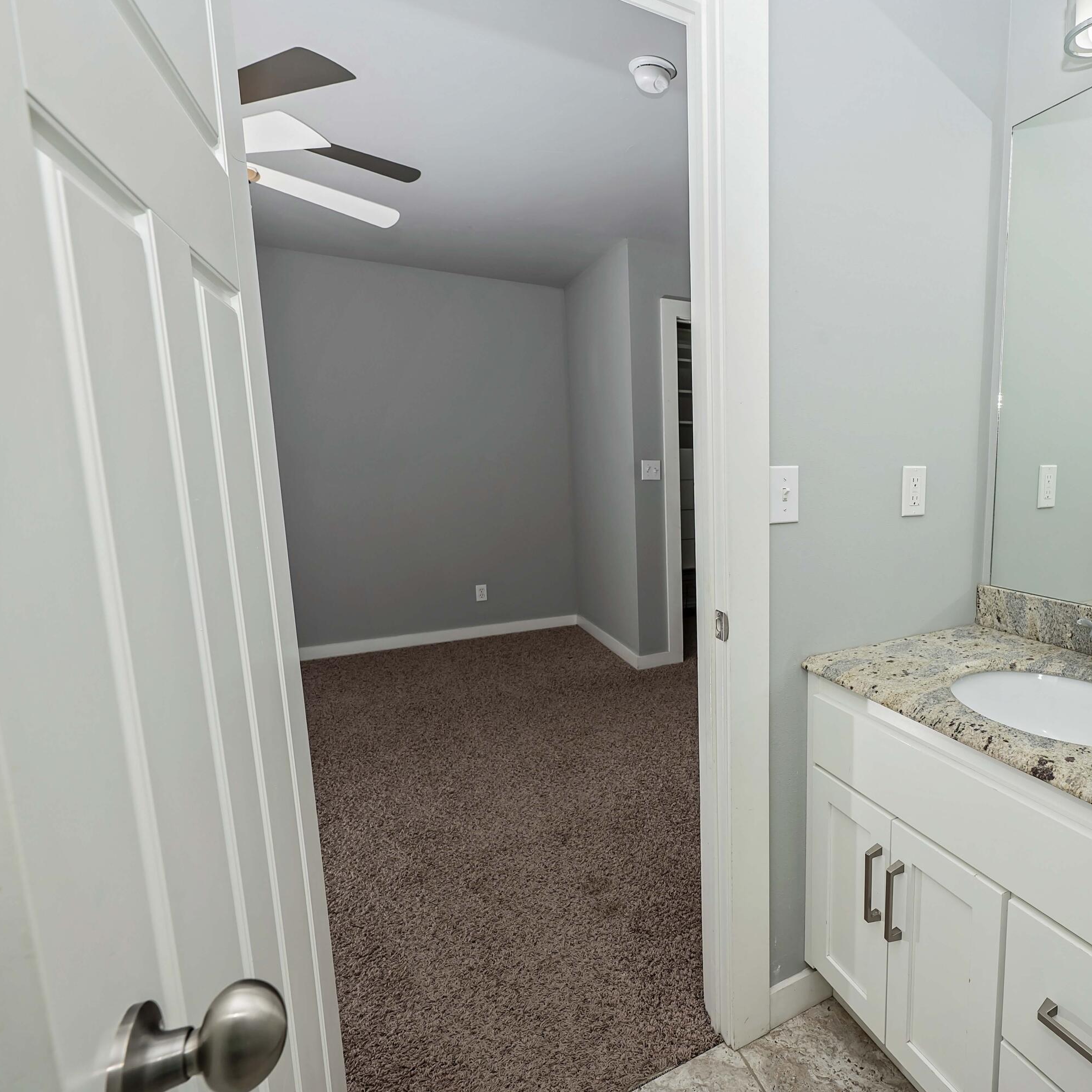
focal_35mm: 18
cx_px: 777
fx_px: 642
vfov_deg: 80.7
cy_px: 549
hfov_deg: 76.5
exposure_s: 1/160
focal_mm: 14
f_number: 8
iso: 200
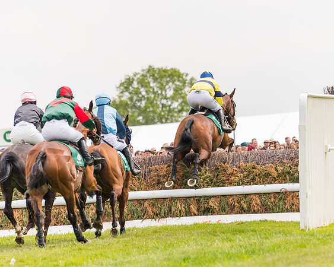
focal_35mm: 338
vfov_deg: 4.6
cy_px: 134
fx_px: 3339
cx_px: 200
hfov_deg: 5.7
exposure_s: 1/2500
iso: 400
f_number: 4
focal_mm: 200
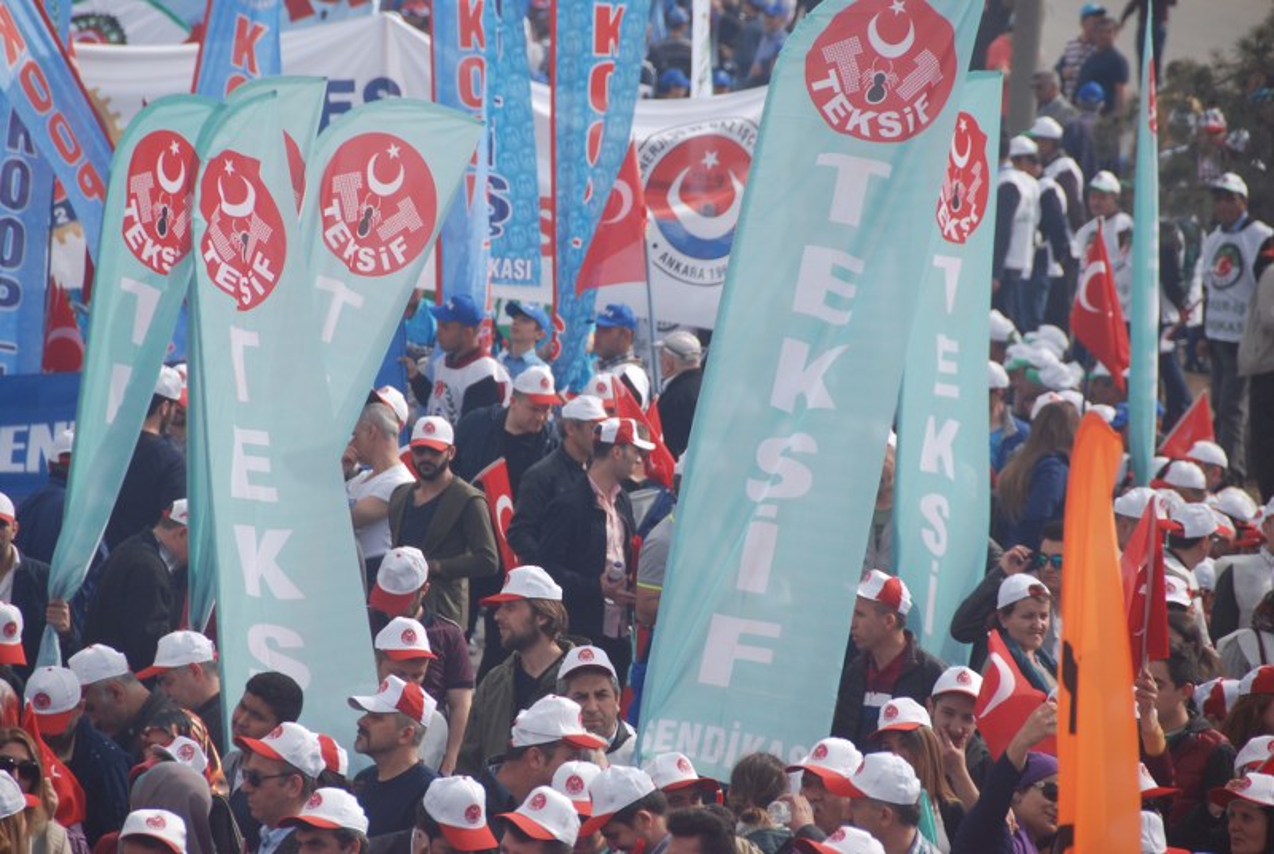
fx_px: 9037
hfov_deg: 8.1
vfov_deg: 5.4
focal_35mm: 255
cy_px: 427
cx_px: 637
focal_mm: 170
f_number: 5.6
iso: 200
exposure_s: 1/640
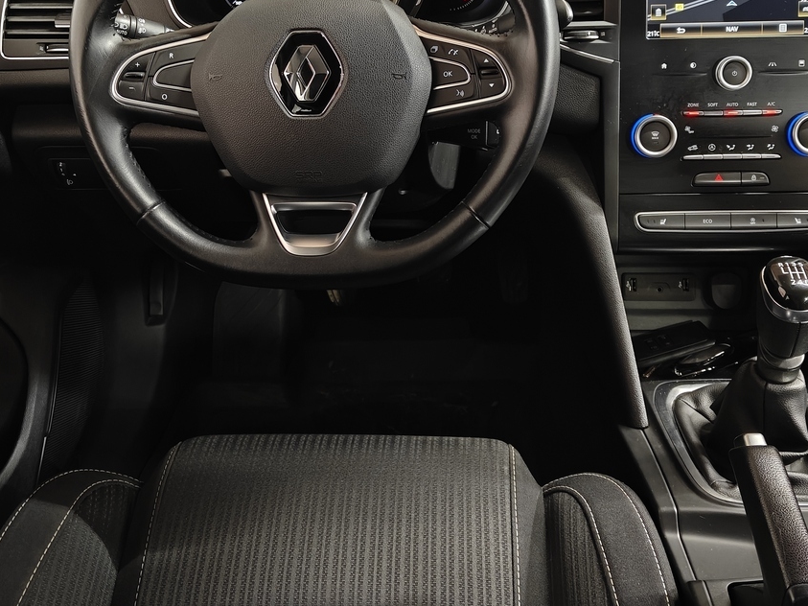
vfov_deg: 34.9
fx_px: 957
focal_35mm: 41
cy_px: 217
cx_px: 413
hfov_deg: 45.8
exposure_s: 1/33
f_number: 1.8
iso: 1250
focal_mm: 5.59
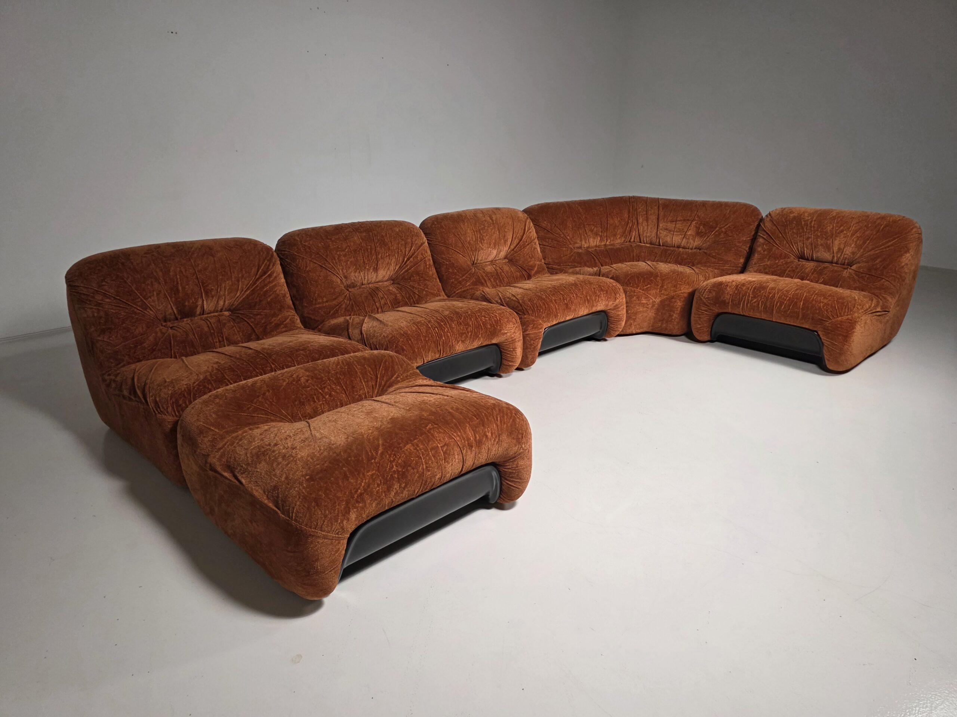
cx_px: 478
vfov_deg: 58.9
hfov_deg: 73.9
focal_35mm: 23
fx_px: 636
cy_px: 358
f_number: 1.7
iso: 320
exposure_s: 1/120
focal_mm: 6.3
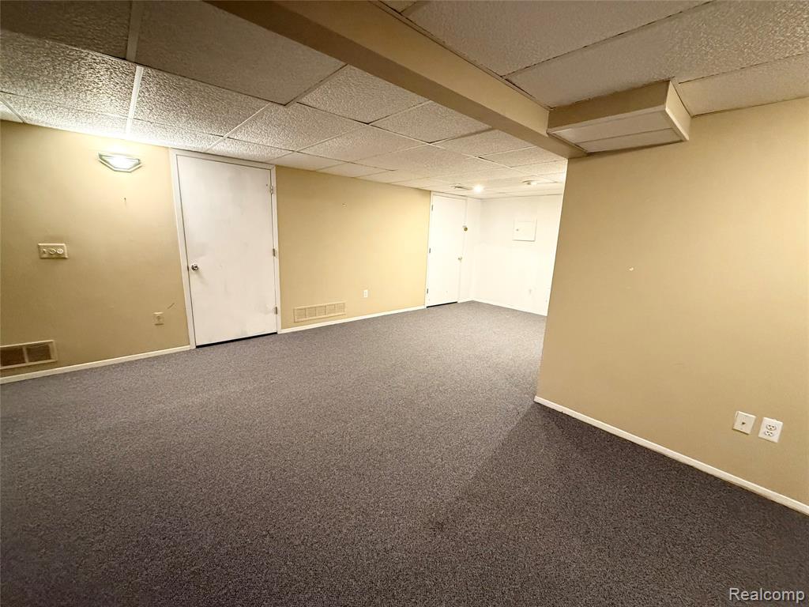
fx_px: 327
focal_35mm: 14
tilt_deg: -12.0
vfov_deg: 85.7
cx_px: 404
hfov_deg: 102.1
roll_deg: -2.2
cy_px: 304
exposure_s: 1/60
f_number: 2.2
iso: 640
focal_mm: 2.22
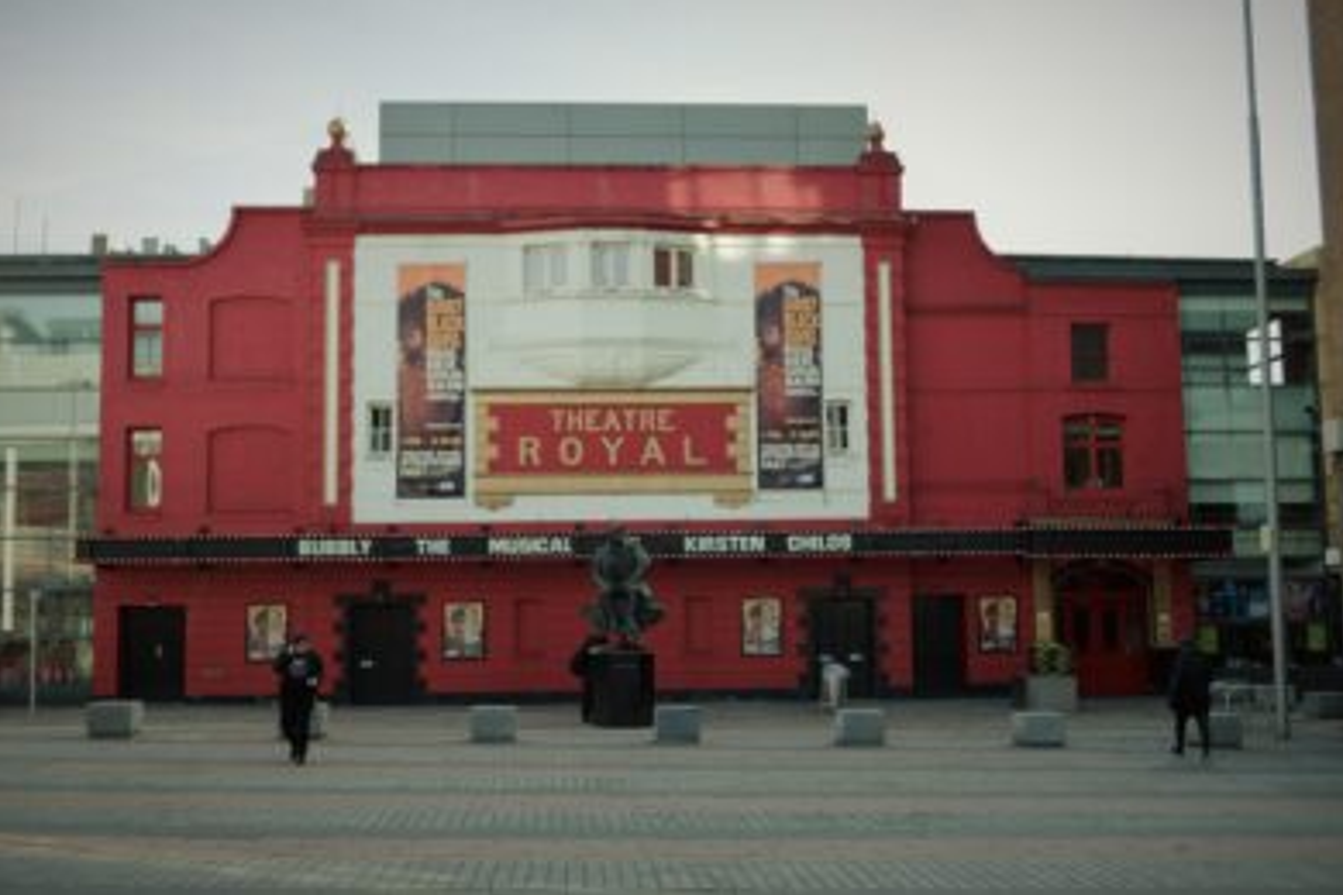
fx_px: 1492
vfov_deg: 33.4
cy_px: 439
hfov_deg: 48.5
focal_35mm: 40
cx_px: 658
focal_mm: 26
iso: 100
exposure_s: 1/160
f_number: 6.3
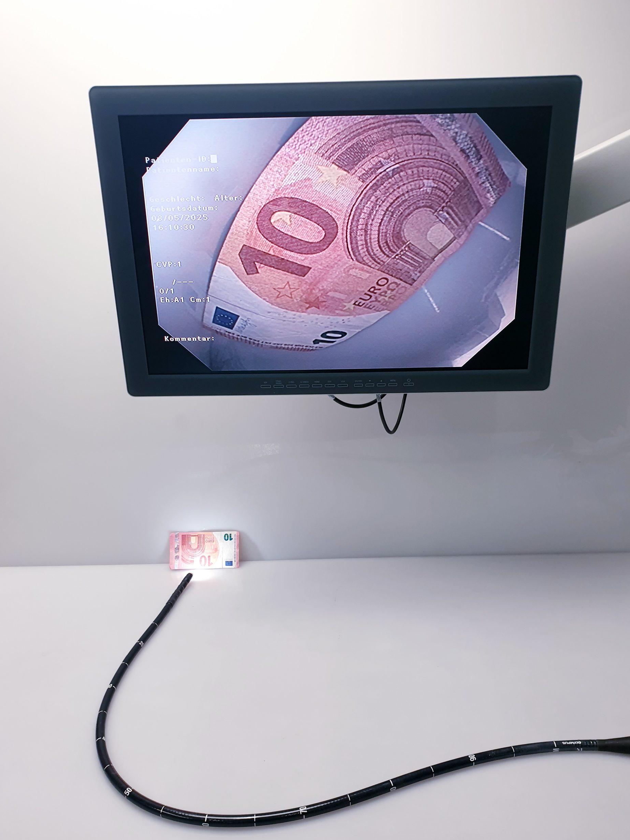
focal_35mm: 27
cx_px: 319
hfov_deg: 51.4
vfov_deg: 65.3
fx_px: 655
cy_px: 433
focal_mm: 4.3
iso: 100
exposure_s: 1/100
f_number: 2.4
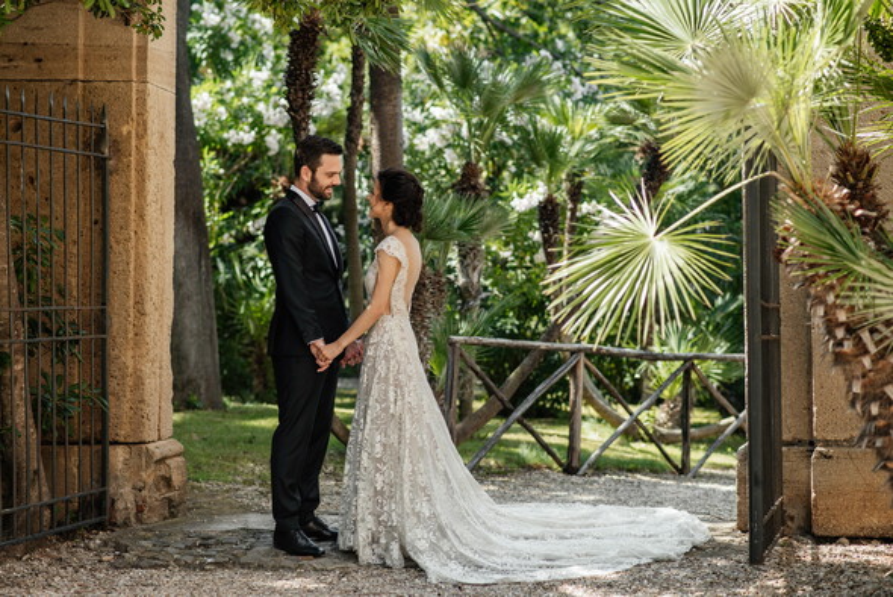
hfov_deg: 23.9
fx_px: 2109
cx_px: 446
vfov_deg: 16.1
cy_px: 298
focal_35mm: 85
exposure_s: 1/640
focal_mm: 85
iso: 160
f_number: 3.2
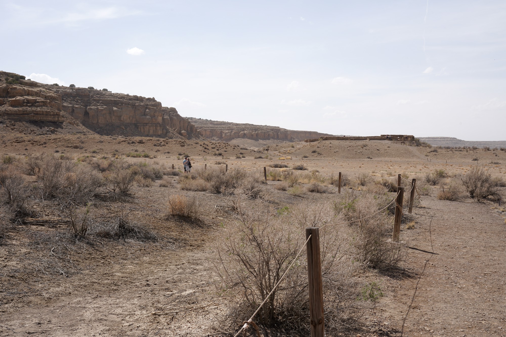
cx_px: 253
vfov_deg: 29.9
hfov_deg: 43.6
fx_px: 633
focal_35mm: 45
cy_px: 168
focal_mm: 45
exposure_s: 1/100
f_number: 16
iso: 100
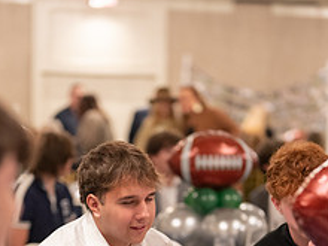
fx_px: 1203
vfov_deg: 11.5
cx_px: 155
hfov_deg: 15.5
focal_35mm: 127
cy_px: 260
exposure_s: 1/320
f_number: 1.2
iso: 2000
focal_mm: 50
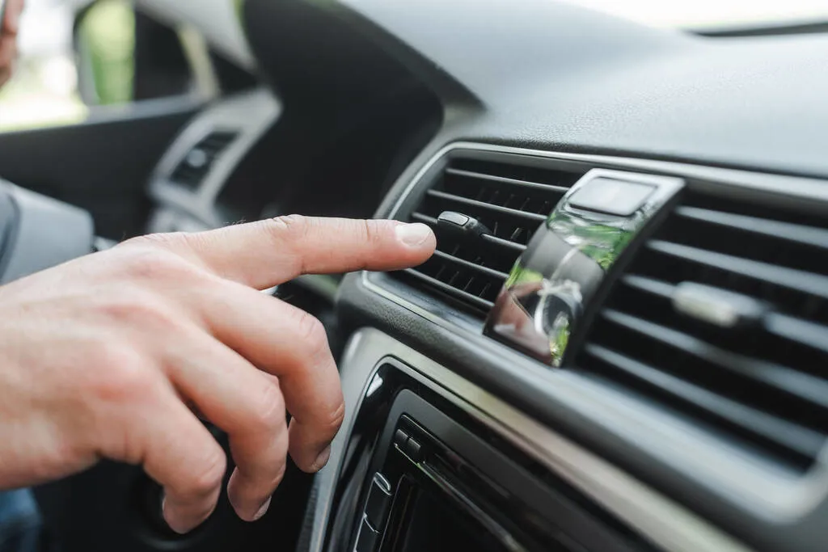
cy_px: 276
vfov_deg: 27.0
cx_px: 414
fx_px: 1150
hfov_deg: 39.6
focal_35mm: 50
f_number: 4
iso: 500
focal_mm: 50
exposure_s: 1/160
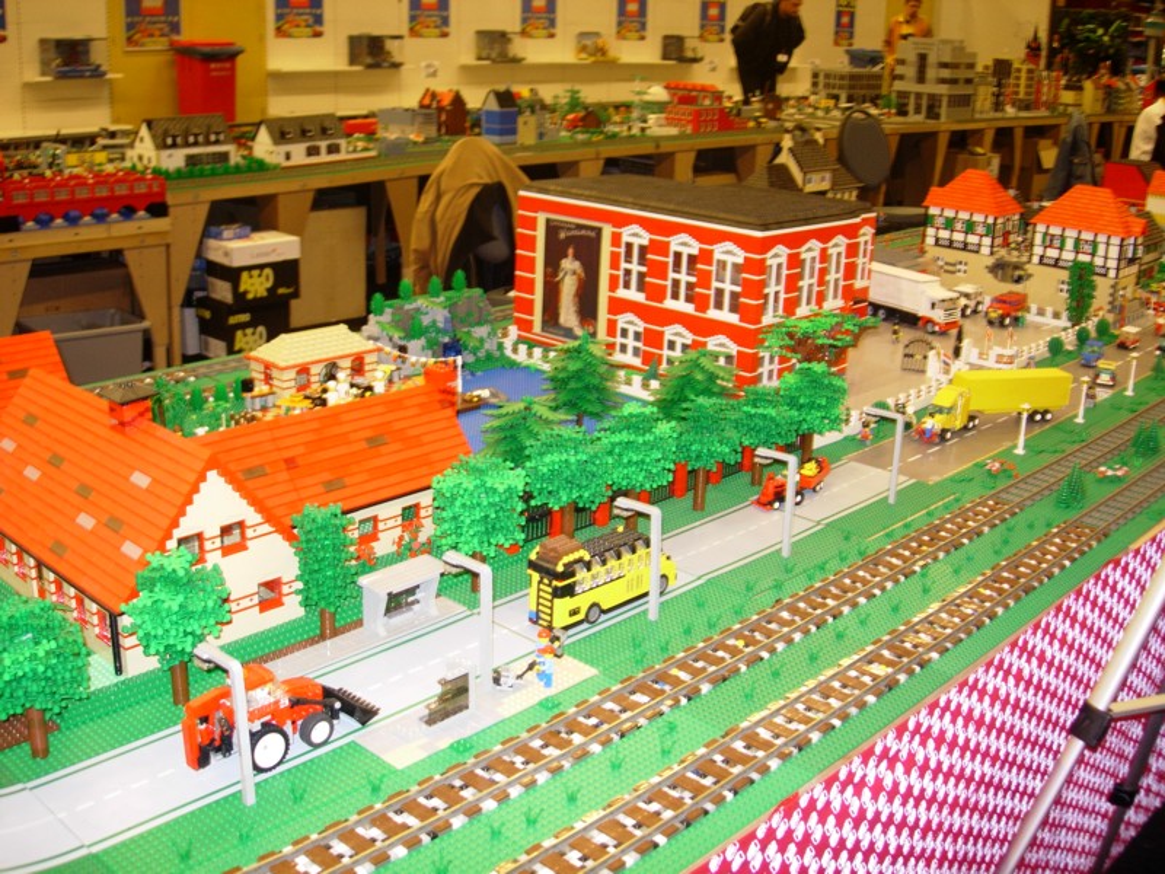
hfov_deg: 49.0
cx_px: 582
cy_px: 437
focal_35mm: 38
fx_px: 1279
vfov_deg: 37.7
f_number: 2.8
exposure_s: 1/5.8
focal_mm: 7.8
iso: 79
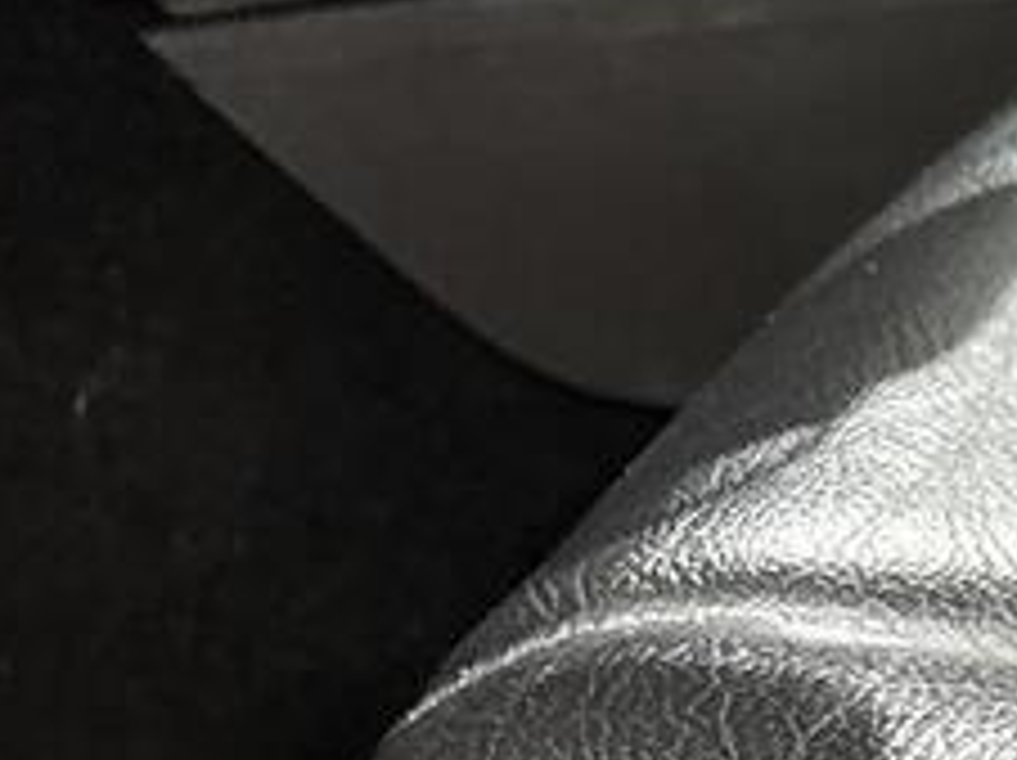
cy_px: 1444
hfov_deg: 10.0
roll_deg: -0.3
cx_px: 2682
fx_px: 4872
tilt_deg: -30.9
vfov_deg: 8.5
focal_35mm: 166
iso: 400
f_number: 1.6
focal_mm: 5.96
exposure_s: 1/33
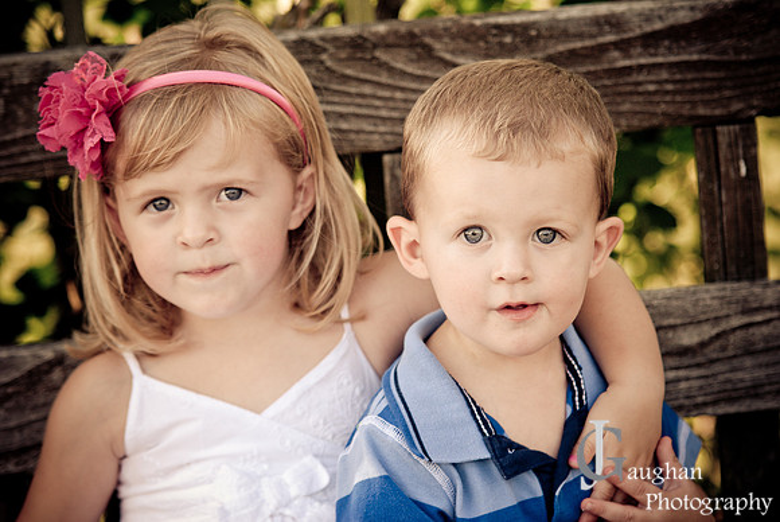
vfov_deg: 7.6
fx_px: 3904
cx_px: 390
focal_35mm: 180
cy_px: 261
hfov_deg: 11.4
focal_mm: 120
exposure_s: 1/200
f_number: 3.2
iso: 200
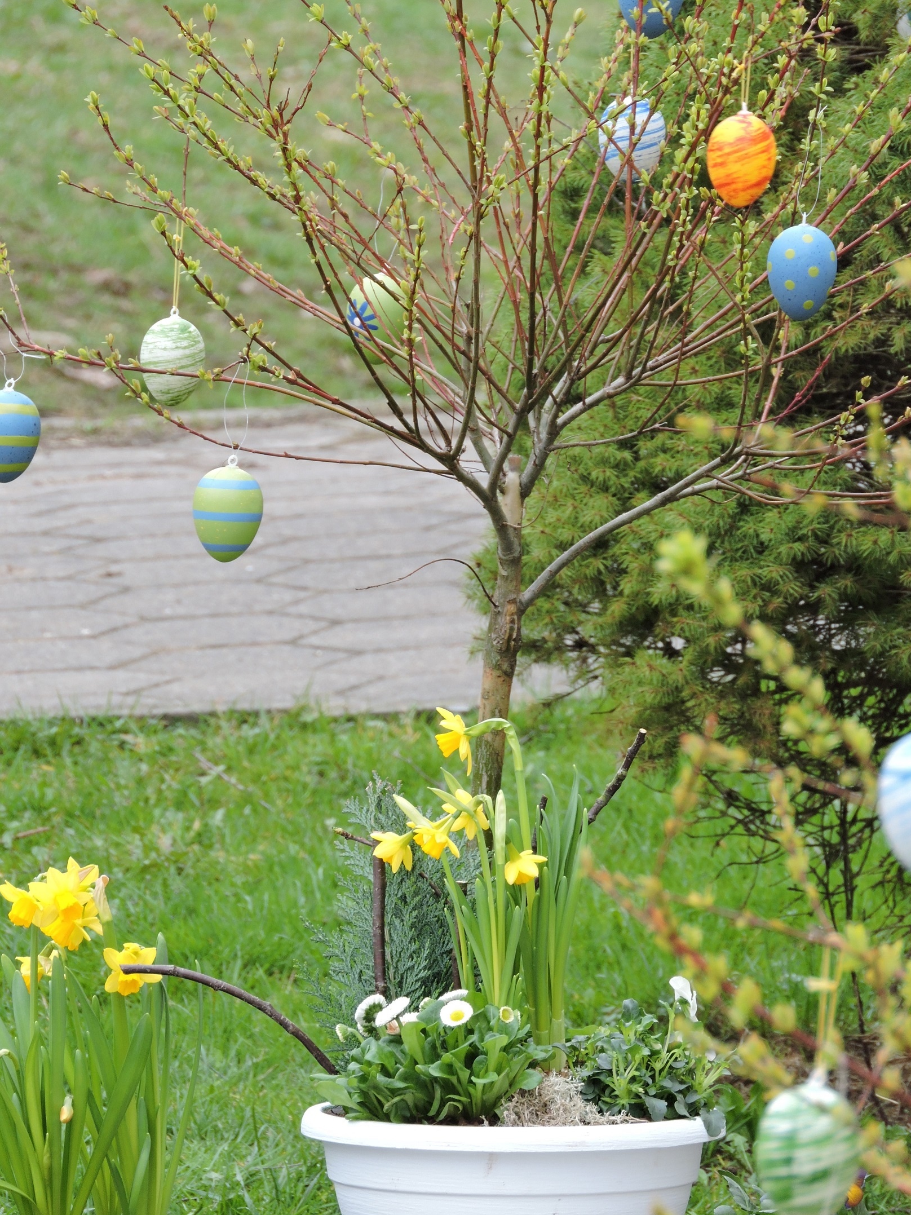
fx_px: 15827
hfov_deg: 3.3
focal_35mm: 451
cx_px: 456
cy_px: 608
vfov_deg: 4.4
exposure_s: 1/60
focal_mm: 80.6
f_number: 5.6
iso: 100
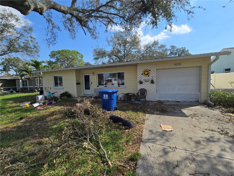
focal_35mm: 13
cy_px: 88
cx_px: 117
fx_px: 88
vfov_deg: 89.9
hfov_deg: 106.2
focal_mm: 2.2
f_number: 2.2
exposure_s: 1/2204
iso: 50
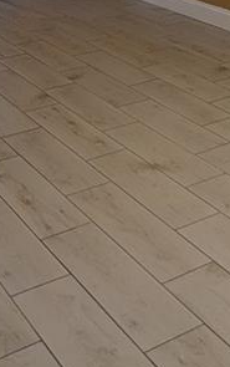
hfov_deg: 18.9
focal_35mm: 69
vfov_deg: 23.4
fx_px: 690
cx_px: 90
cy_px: -194
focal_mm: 2.35
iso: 116
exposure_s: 1/40
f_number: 2.2
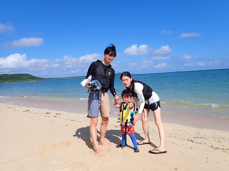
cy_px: 86
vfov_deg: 54.9
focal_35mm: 25
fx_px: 165
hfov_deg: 69.4
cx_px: 114
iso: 100
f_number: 8
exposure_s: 1/250
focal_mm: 4.5
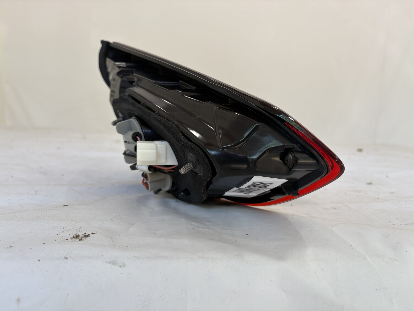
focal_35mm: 26
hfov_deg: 67.3
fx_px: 311
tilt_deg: -8.7
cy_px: 156
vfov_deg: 53.1
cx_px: 207
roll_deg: -1.4
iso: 32
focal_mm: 5.96
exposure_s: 1/127
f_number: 1.6
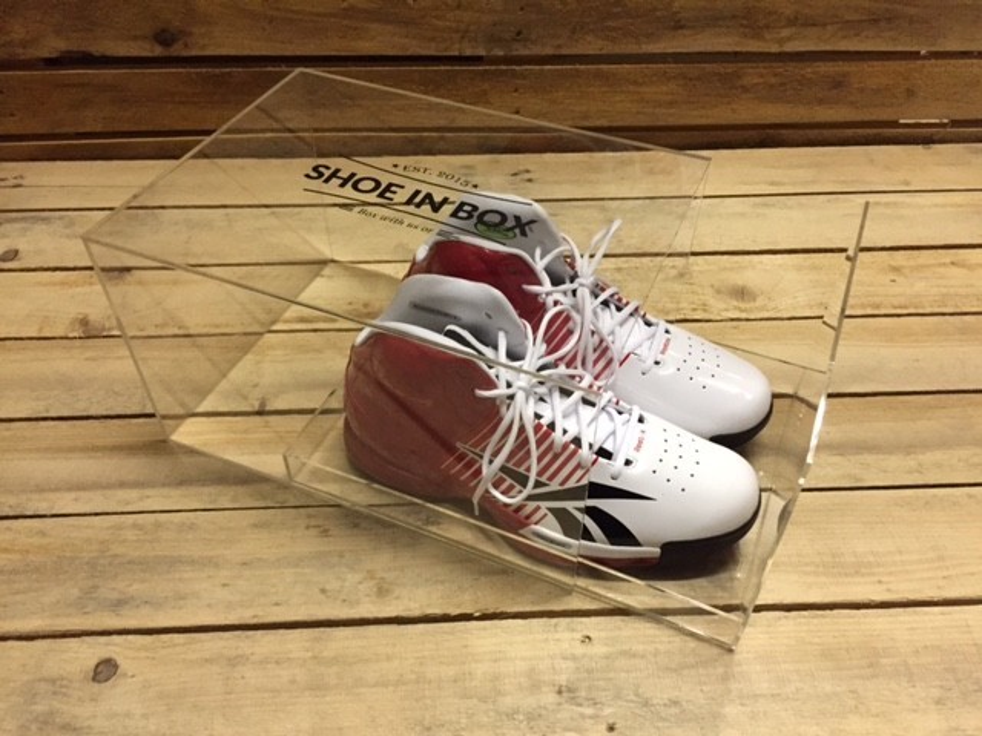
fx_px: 823
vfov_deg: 48.2
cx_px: 491
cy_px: 368
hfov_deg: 61.7
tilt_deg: -46.9
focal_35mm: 29
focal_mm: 4.15
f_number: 2.2
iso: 320
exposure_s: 1/17
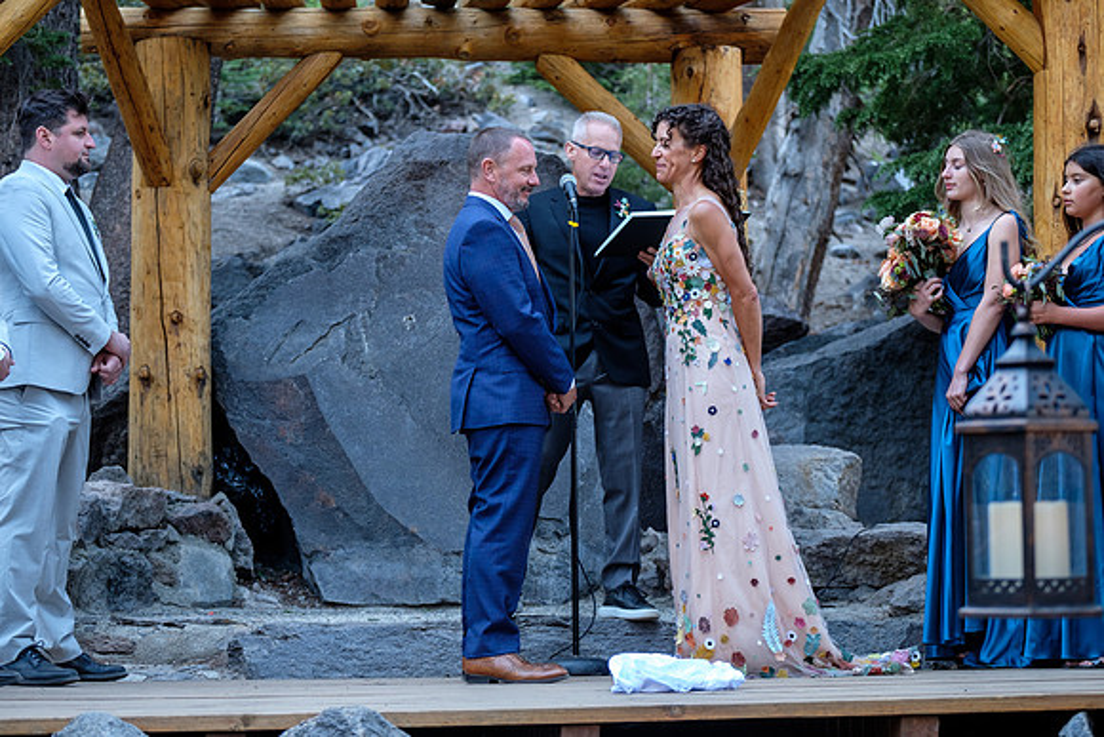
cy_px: 368
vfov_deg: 16.9
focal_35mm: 81
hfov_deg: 25.1
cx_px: 552
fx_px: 2484
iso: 640
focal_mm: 54.1
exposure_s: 1/80
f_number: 3.2
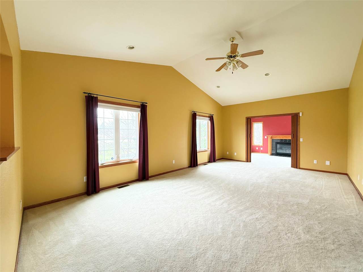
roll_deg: +0.2
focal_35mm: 14
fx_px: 147
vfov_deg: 85.7
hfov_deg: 102.1
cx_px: 182
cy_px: 136
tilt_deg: -0.4
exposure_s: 1/60
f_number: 2.2
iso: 200
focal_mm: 2.22
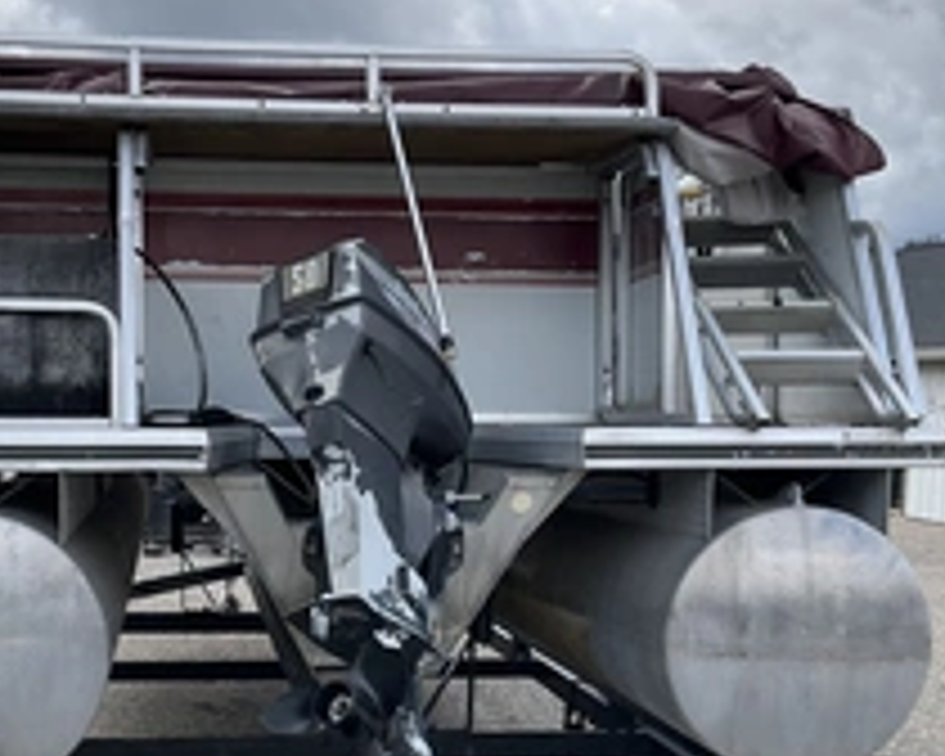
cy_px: 486
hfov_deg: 34.5
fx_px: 1510
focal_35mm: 54
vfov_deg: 28.0
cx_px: 346
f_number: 1.8
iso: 25
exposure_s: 1/728
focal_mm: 3
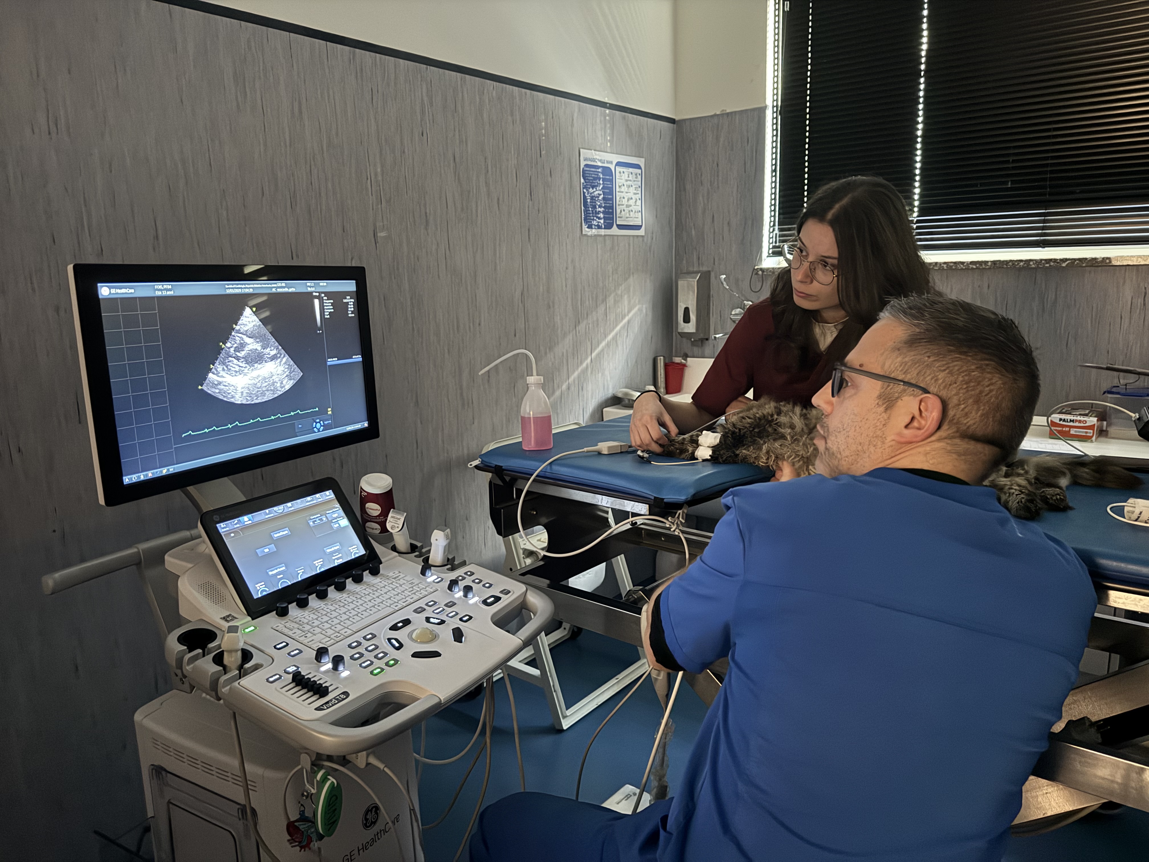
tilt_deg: -10.0
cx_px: 574
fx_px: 797
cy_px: 431
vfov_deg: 56.8
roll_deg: +1.6
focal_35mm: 24
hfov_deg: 71.6
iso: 1600
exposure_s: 1/16
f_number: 1.78
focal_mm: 6.76
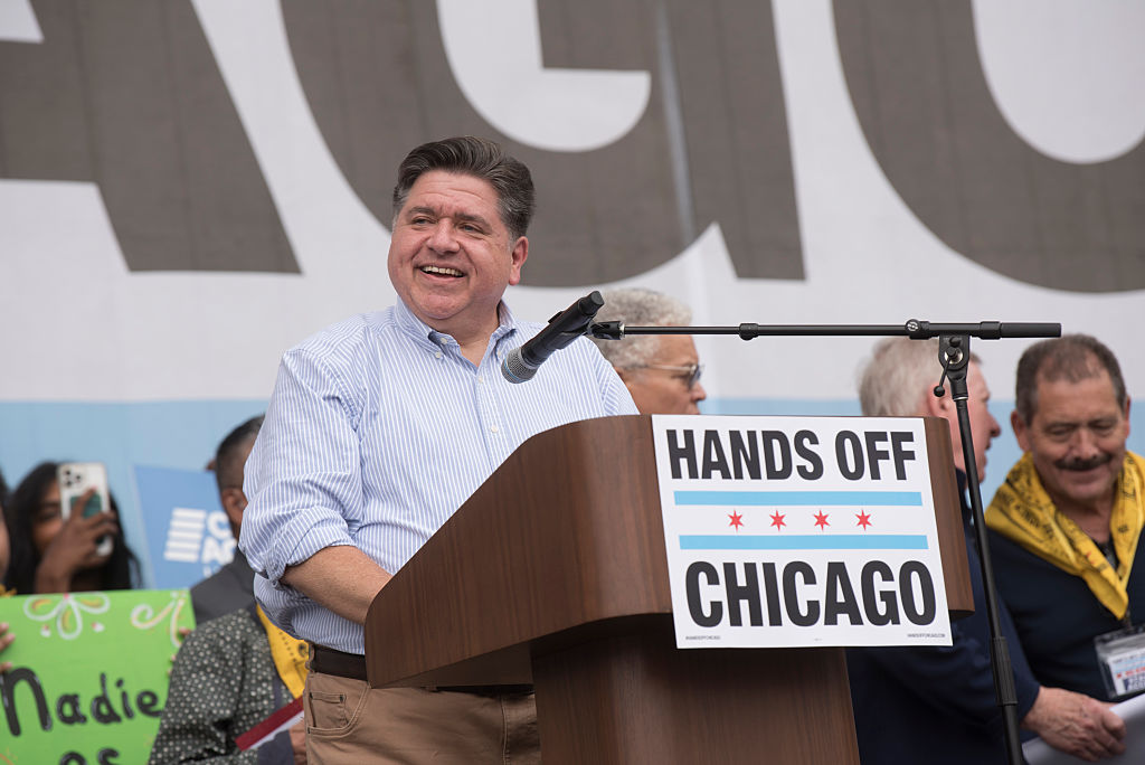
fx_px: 6364
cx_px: 572
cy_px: 382
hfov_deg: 10.3
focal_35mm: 200
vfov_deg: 6.9
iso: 100
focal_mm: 200
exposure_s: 1/200
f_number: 4.5
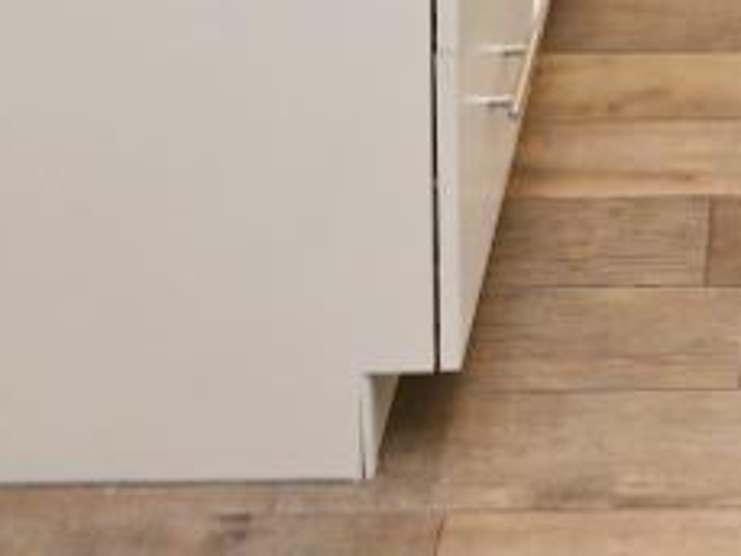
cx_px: 809
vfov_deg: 12.0
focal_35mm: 88
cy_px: -934
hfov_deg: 21.2
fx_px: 1885
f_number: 4
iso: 220
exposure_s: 1/60
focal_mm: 14
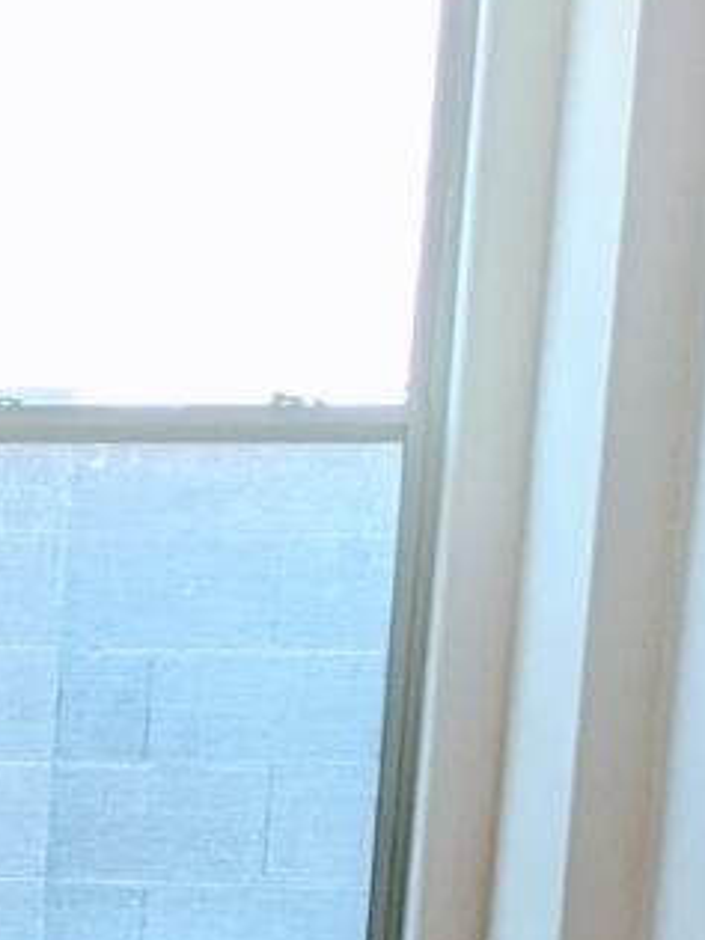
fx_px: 4291
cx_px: -1053
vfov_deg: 11.9
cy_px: 1410
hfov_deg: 8.5
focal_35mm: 158
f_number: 1.89
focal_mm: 5.43
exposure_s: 1/60
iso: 68
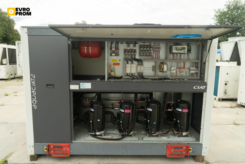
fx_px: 163
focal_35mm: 24
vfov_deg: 53.1
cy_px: 82
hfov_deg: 73.7
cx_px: 122
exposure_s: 1/60
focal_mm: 24
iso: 160
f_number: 8
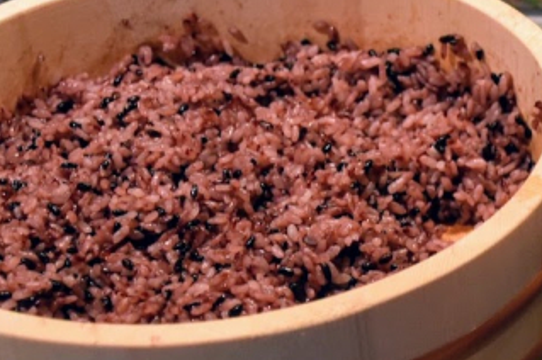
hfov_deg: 14.0
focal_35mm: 143
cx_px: 613
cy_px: 140
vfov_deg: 9.6
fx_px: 2151
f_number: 4.2
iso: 1100
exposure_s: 1/60
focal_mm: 38
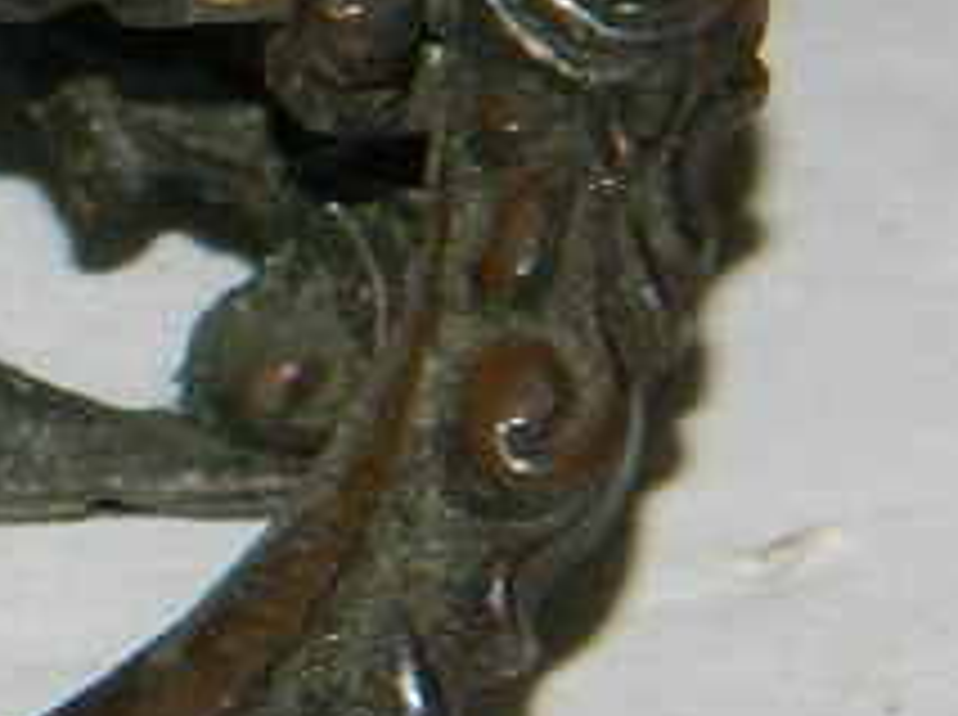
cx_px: -1174
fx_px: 13704
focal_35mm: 496
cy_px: -14
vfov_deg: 3.0
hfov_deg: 3.9
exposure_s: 1/60
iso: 200
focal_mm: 18.6
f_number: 12.6
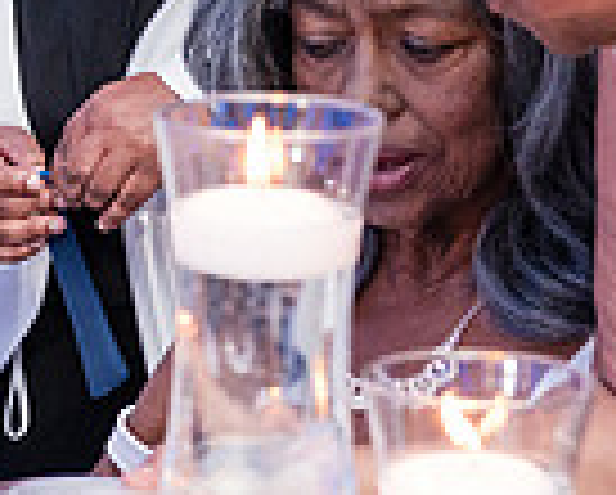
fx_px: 4199
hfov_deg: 8.3
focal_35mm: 230
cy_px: 61
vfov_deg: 6.7
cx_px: -162
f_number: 4
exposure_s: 1/250
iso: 3200
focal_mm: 58
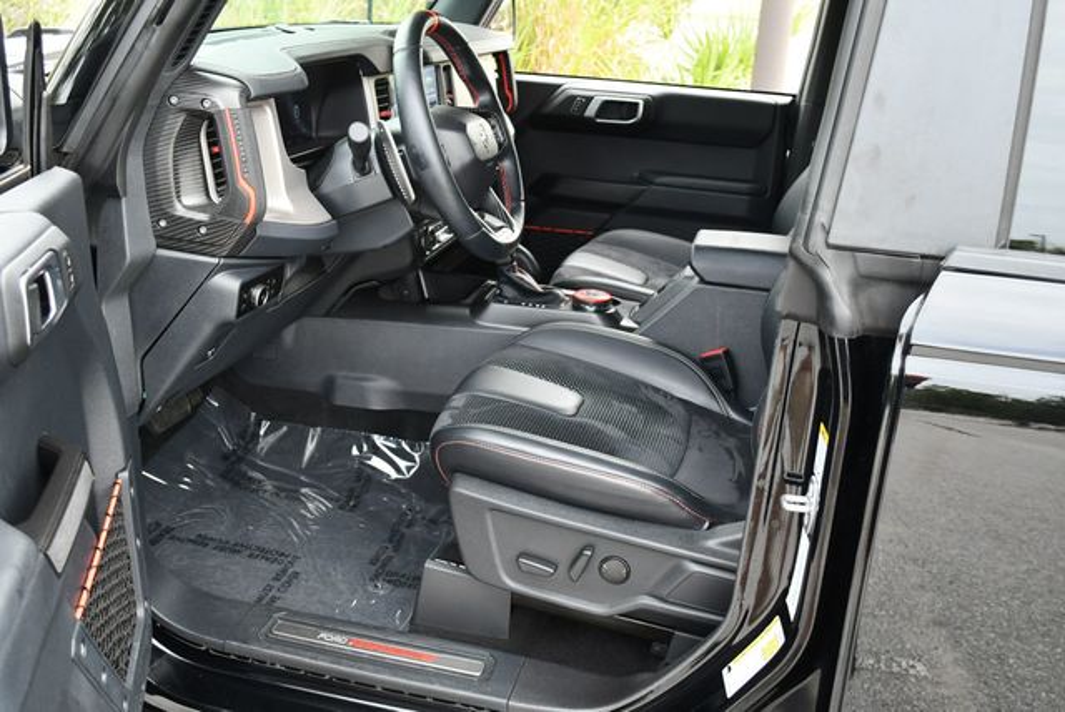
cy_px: 356
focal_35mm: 36
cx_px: 532
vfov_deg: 36.9
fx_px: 1066
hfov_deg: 53.1
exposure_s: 1/250
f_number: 3.5
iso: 560
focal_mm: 18
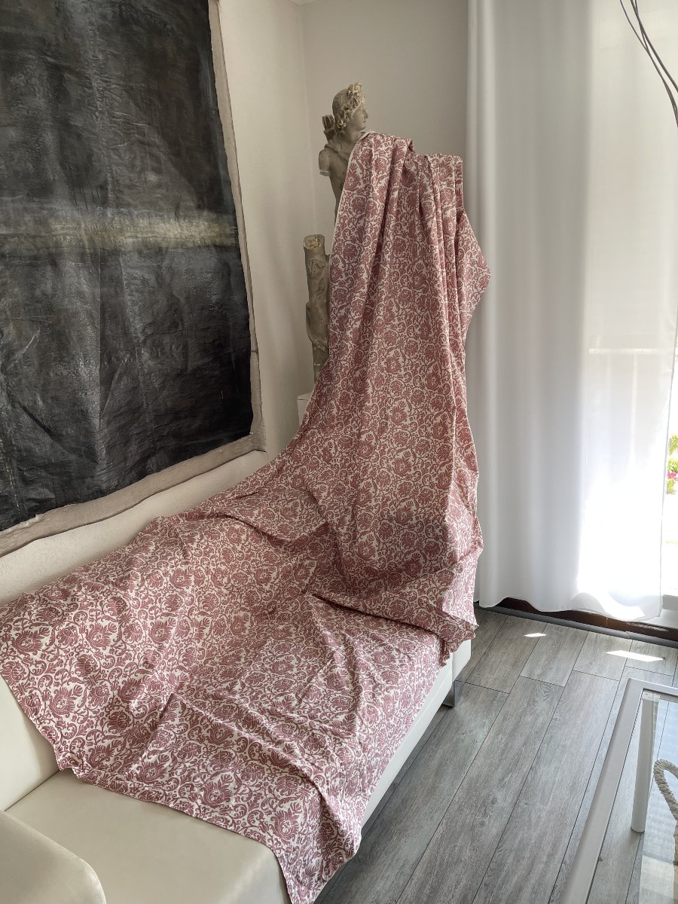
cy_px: 452
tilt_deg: -12.8
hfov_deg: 54.9
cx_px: 339
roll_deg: +3.9
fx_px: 653
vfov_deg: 69.4
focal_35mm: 25
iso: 64
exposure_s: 1/121
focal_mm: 5.1
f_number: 1.6
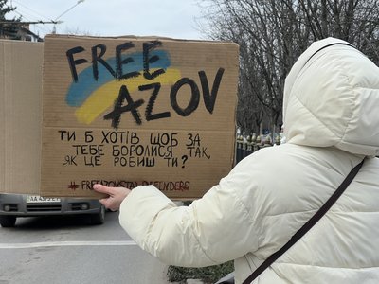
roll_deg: -0.7
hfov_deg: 25.3
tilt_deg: -0.4
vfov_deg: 19.1
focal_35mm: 77
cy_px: 142
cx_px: 190
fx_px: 843
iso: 32
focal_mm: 9
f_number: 2.8
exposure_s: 1/191
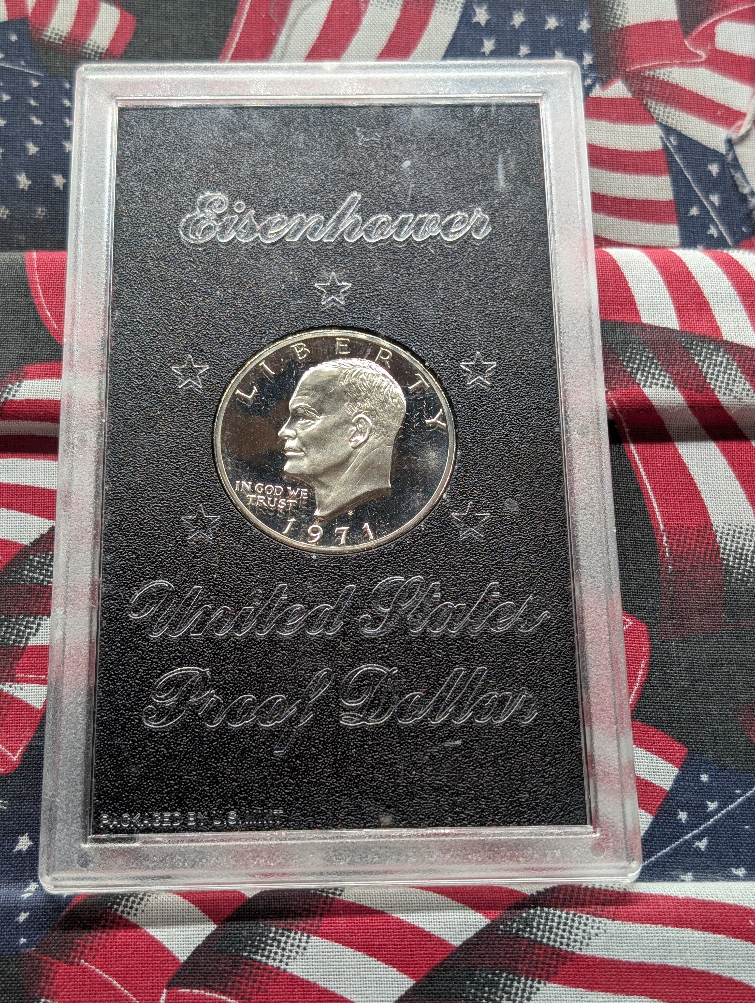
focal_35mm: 49
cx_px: 378
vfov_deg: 38.9
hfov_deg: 29.7
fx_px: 1421
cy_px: 502
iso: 19
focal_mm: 6.9
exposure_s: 1/48.2
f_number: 1.68
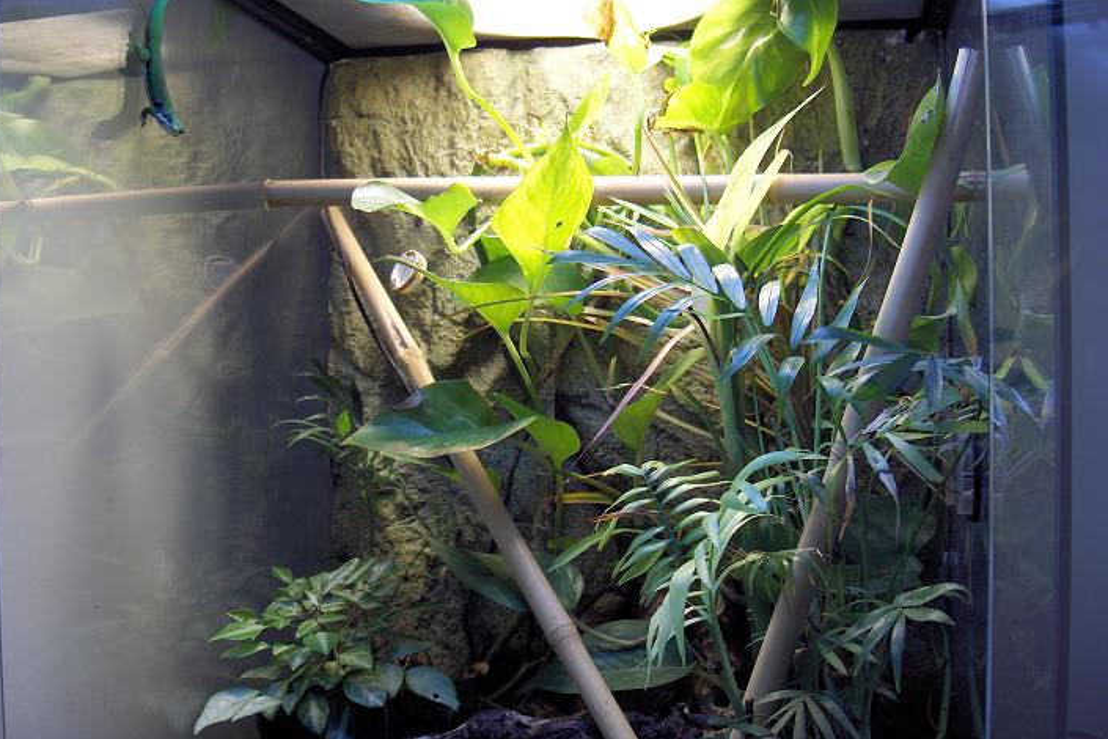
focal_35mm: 41
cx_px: 550
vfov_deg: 32.6
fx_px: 1262
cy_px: 370
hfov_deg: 47.4
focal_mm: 8
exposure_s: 1/18.3
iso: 200
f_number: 2.8
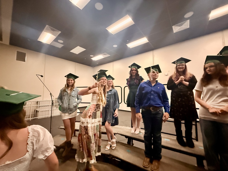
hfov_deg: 102.1
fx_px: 92
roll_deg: +0.2
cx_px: 114
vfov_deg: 85.7
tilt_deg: +5.3
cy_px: 86
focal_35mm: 14
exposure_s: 1/60
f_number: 2.2
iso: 1250
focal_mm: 2.22
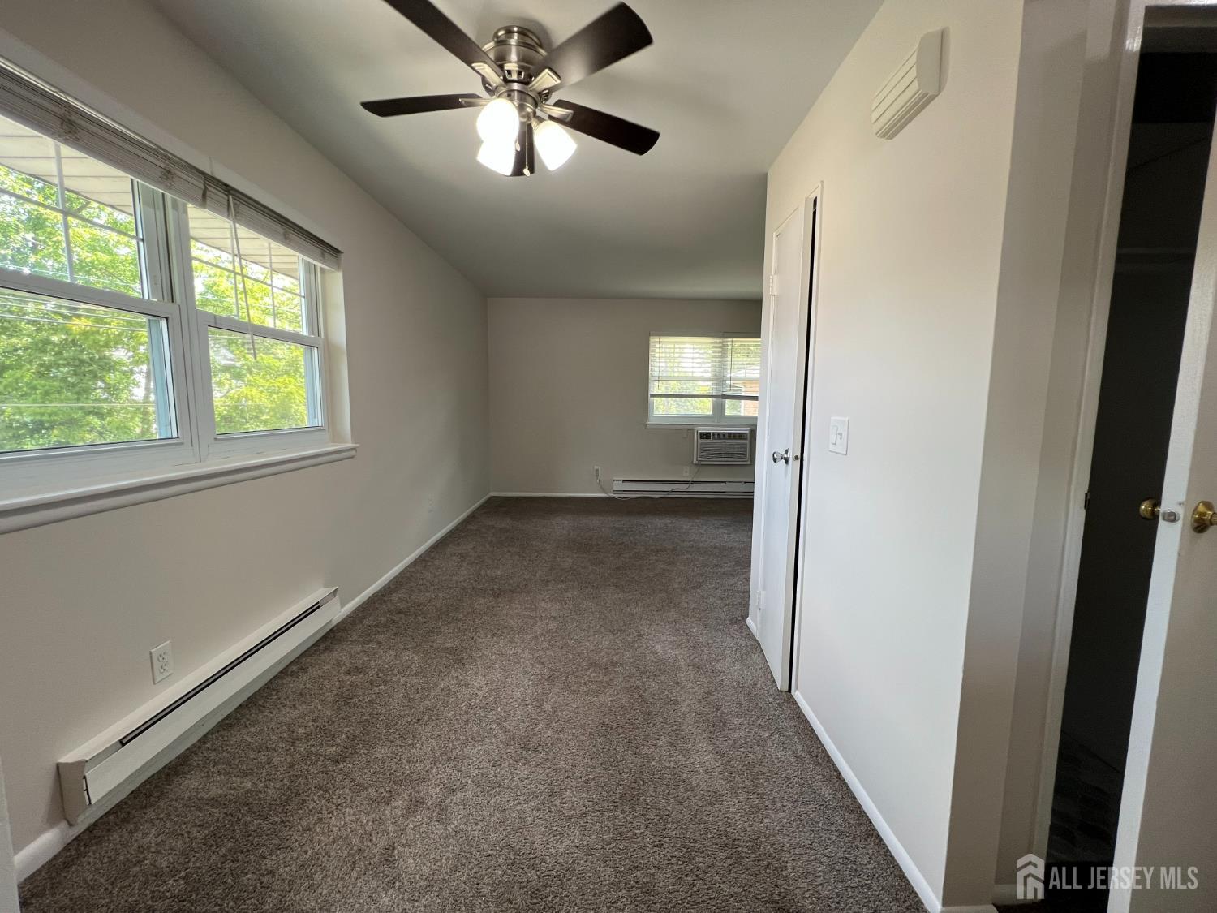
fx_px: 457
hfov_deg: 106.2
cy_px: 456
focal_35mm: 13
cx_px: 608
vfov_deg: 89.9
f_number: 1.8
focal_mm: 1.57
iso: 100
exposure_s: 1/120
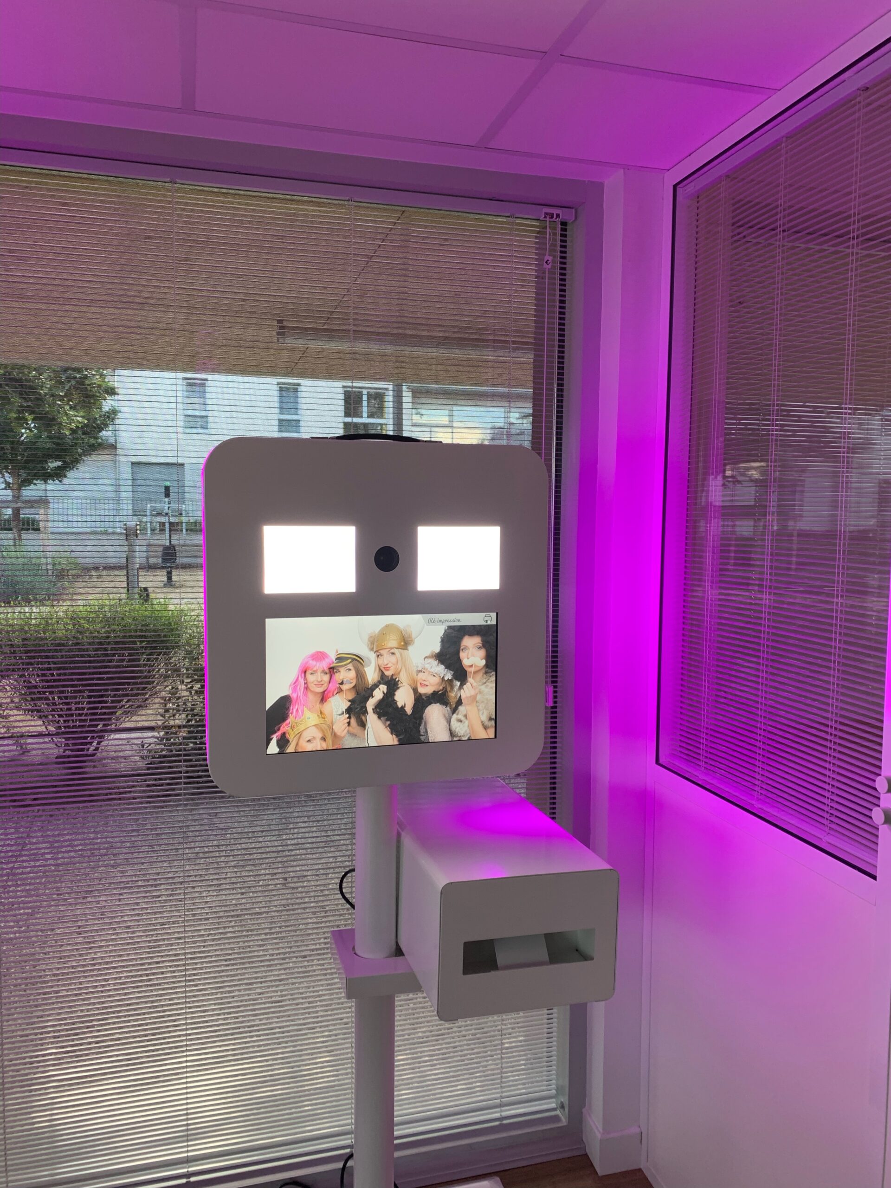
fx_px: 892
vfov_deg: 67.3
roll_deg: +0.1
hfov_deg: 53.1
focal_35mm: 26
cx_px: 446
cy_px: 594
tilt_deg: -4.2
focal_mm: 4.25
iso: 64
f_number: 1.8
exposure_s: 1/49
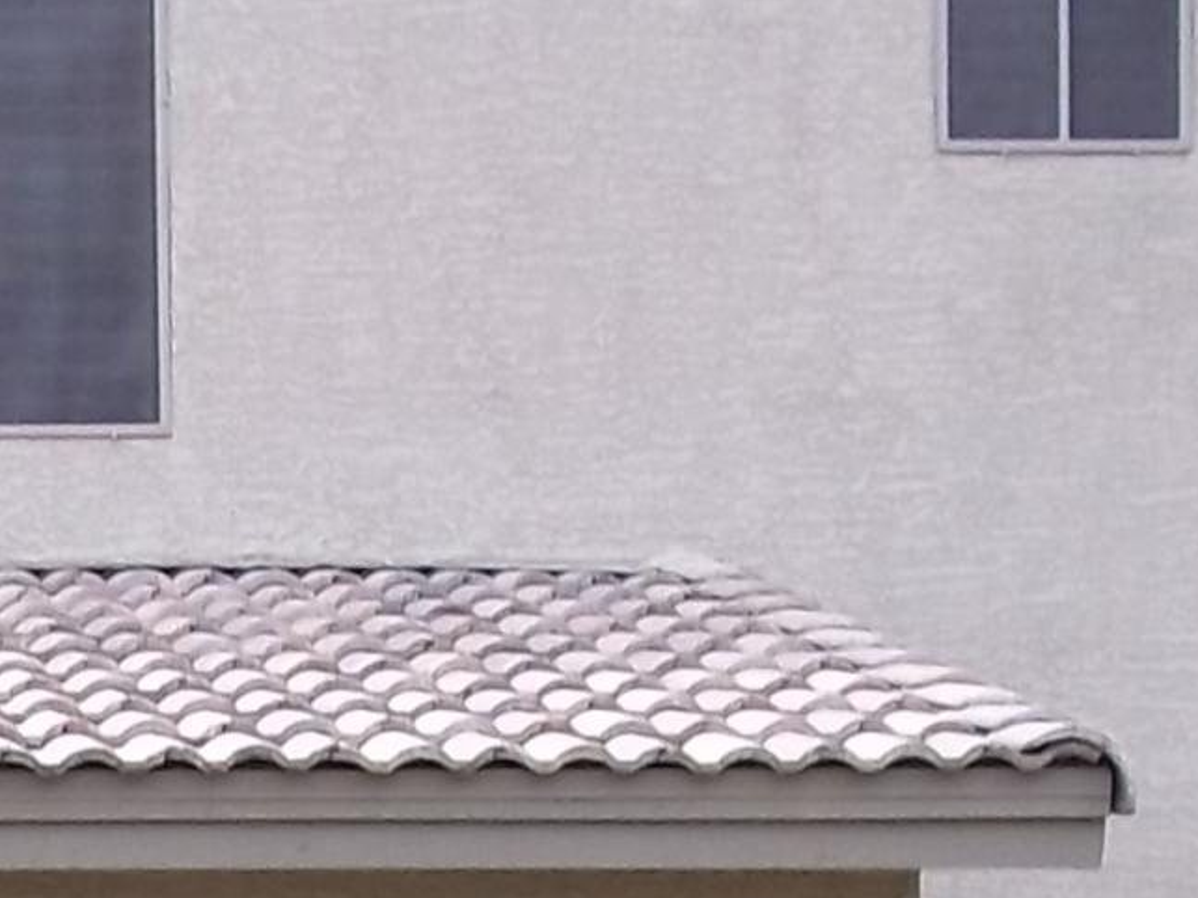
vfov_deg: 8.4
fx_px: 5813
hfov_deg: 11.5
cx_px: -307
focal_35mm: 168
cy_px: 1703
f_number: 8
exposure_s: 1/100
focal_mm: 6.5
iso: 80
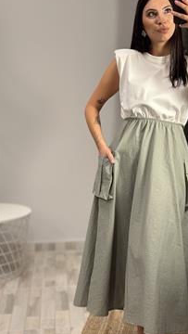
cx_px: 141
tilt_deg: -30.9
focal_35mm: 60
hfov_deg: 19.9
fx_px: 531
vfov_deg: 34.9
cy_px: 180
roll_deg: -0.5
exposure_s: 1/50
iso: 80
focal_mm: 6.86
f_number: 1.78
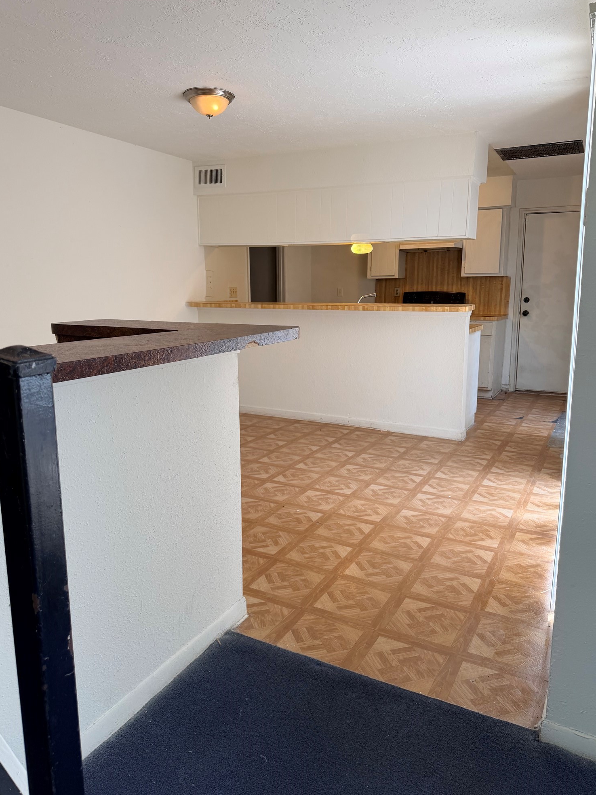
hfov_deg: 54.9
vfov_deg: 69.4
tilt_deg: -9.5
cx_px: 295
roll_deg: -1.0
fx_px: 574
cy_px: 383
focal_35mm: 25
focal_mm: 6.76
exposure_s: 1/120
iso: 125
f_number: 1.78
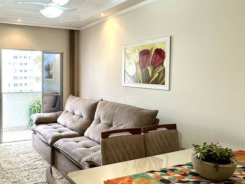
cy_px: 84
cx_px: 72
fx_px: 234
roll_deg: -0.8
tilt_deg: -2.1
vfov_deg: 42.9
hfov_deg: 53.7
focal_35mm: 33
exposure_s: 1/120
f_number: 2.2
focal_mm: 2.22
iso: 160
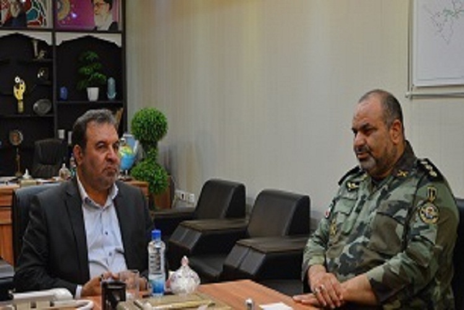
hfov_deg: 35.1
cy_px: 155
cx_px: 232
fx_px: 735
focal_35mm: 57
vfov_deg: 23.8
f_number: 4.5
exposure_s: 1/20
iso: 400
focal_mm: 38
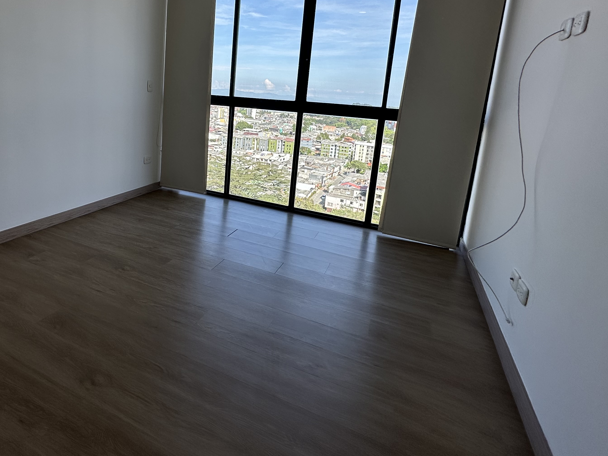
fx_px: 369
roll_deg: -3.0
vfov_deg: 62.0
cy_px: 155
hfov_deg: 77.7
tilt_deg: -7.9
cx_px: 232
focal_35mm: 21
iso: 50
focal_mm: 2.22
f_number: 2.2
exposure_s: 1/924
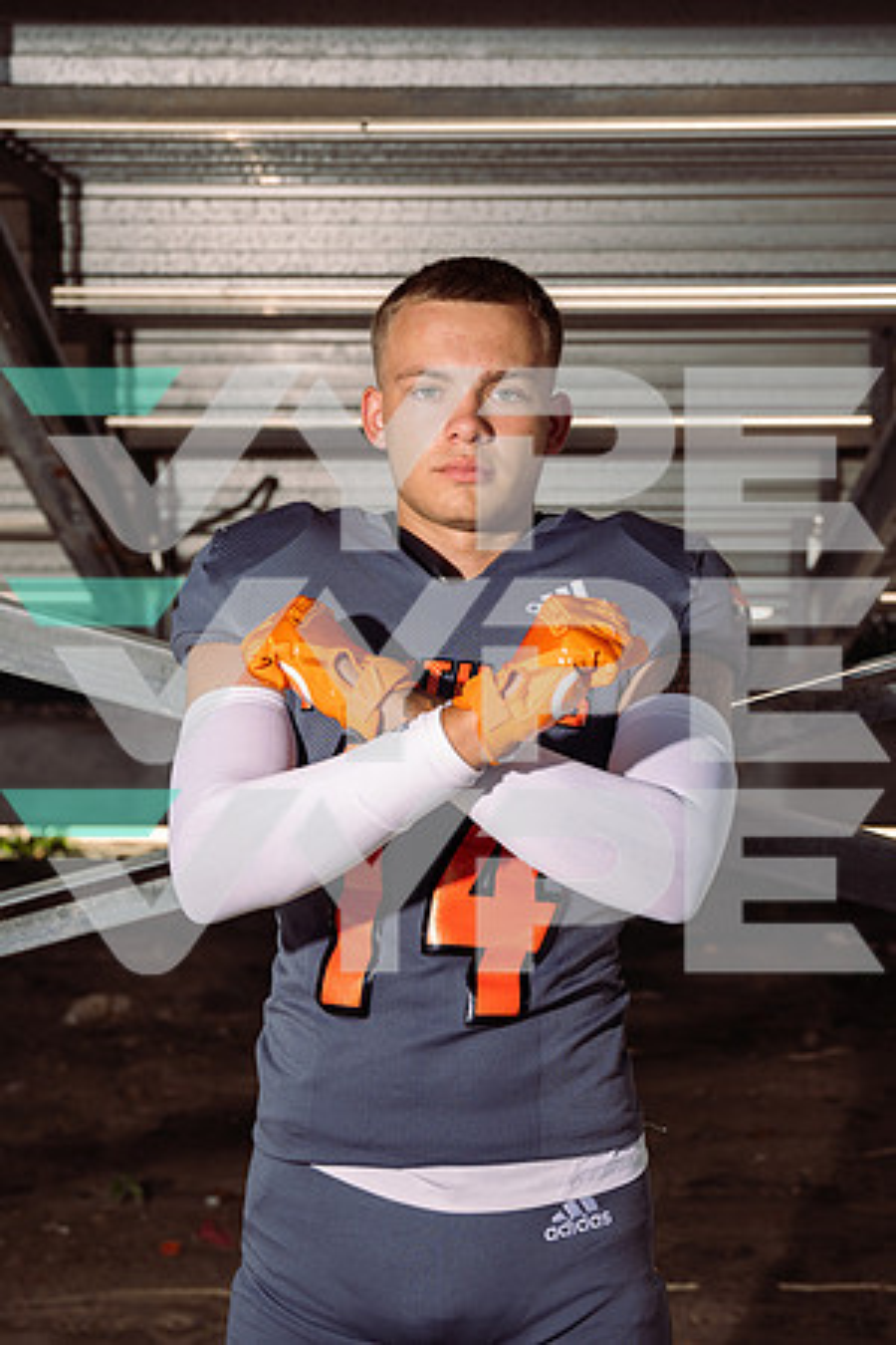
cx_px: 448
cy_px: 672
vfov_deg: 37.5
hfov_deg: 25.5
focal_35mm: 53
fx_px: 1979
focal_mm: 53
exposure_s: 1/250
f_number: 4.5
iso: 64
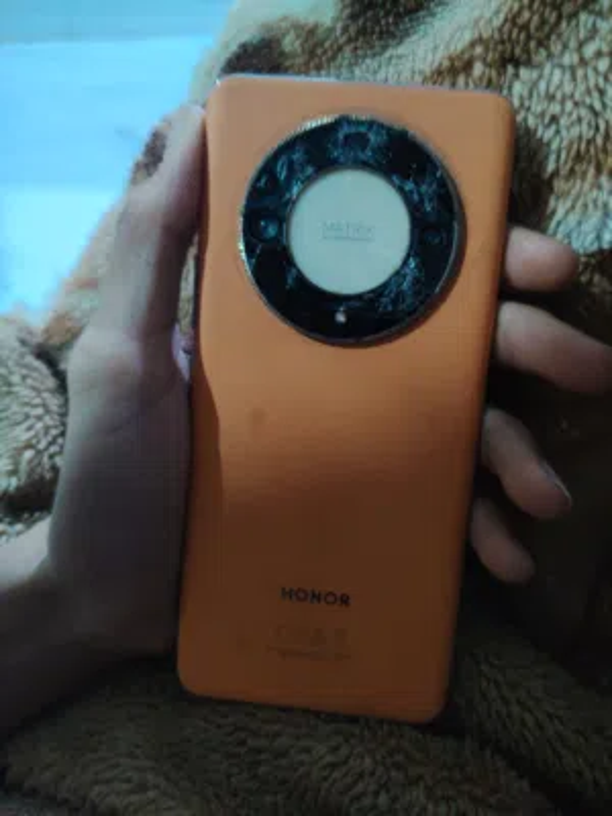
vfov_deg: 71.6
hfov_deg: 56.8
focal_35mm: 24
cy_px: 408
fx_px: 566
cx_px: 306
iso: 1600
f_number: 1.75
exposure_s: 1/20
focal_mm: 5.25
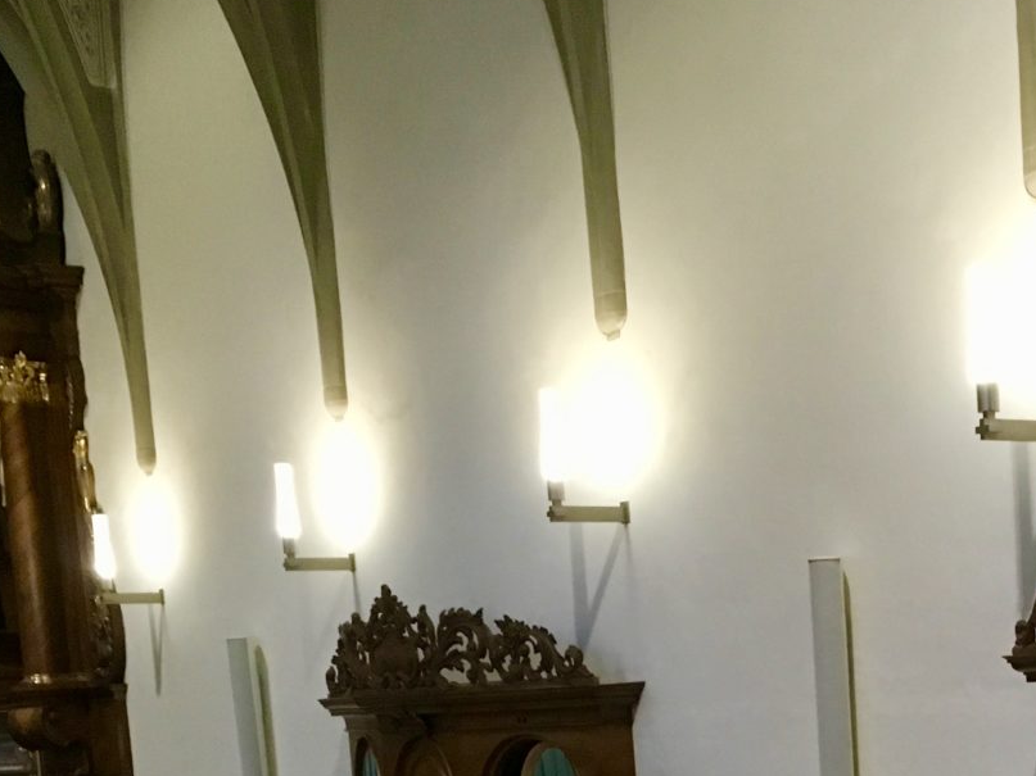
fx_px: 2065
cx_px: 910
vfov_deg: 20.2
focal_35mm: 69
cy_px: 884
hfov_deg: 27.3
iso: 200
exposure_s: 1/17
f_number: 2.2
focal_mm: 4.15
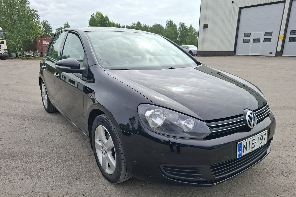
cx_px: 148
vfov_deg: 53.0
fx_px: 197
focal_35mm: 24
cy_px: 110
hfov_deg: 73.7
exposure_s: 1/1403
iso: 50
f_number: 1.8
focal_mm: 5.54
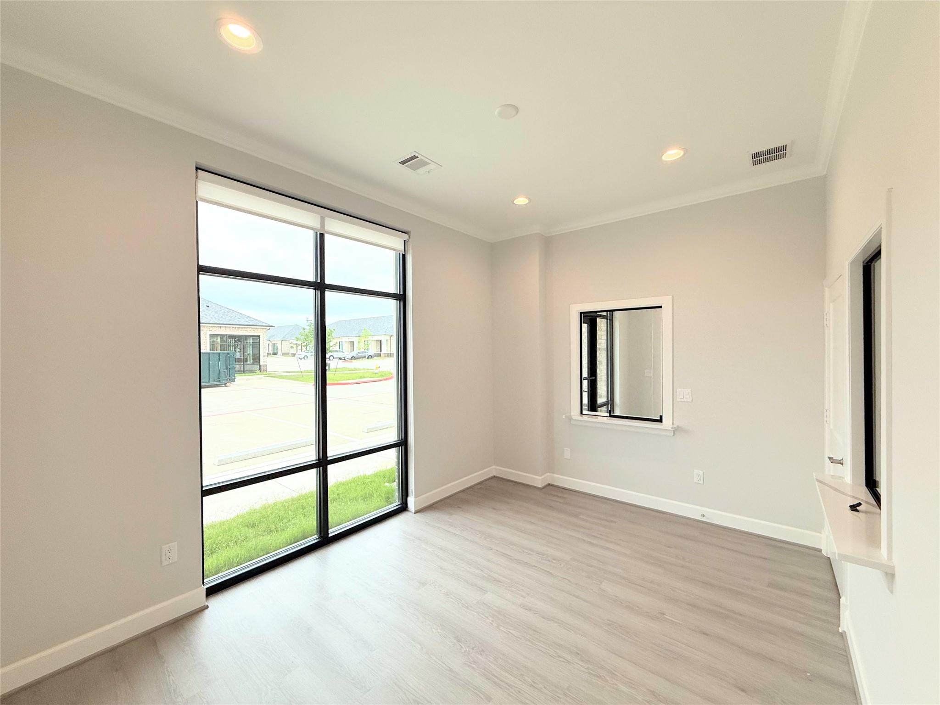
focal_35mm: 14
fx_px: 380
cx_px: 470
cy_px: 352
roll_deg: +0.4
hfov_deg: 102.1
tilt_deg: +0.2
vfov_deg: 85.7
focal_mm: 2.22
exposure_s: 1/294
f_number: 2.2
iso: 64
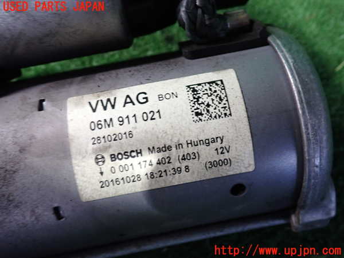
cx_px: 172
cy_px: 129
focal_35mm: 30
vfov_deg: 46.8
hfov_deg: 60.0
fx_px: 298
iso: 400
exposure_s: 1/30
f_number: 2.3
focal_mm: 5.4
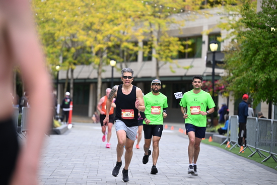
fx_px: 1039
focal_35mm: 135
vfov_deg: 10.2
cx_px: 138
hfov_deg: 15.2
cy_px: 92
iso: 640
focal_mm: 135
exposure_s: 1/2000
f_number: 2.8
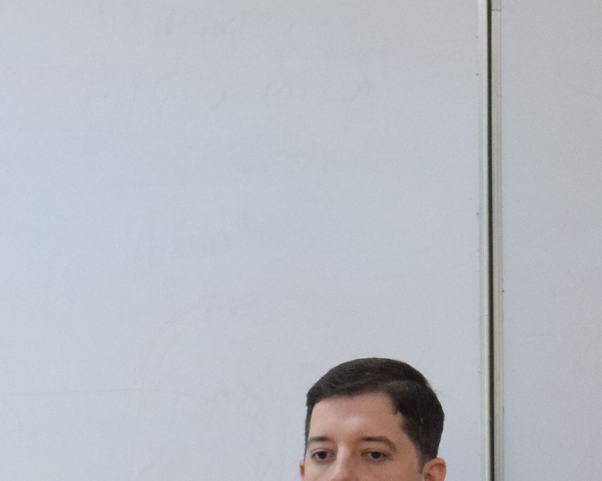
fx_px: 2975
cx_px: 582
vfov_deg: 9.3
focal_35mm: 167
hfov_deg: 11.5
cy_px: 249
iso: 1250
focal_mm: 24
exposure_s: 1/60
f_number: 5.6
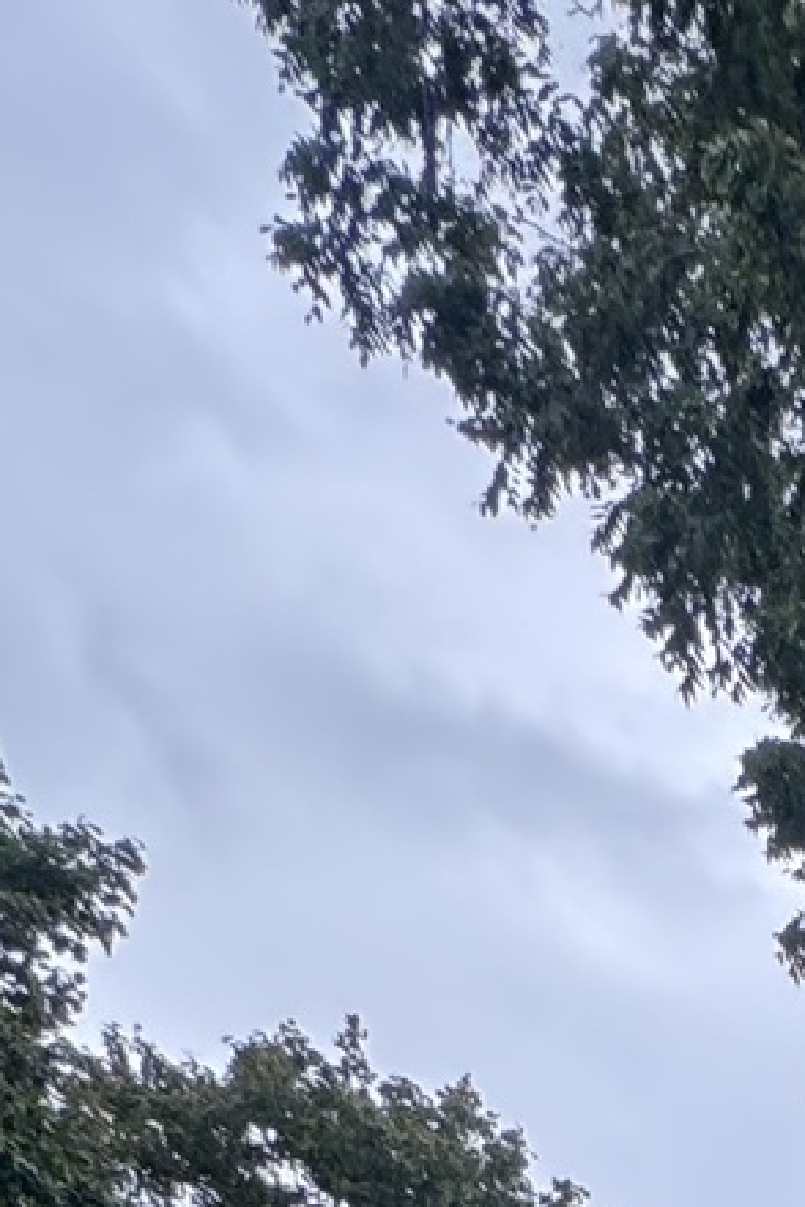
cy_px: 2866
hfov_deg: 13.3
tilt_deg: -7.2
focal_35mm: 76
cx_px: 1930
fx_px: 2549
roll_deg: -0.4
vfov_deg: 15.3
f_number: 2.2
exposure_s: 1/344
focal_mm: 2.22
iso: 40
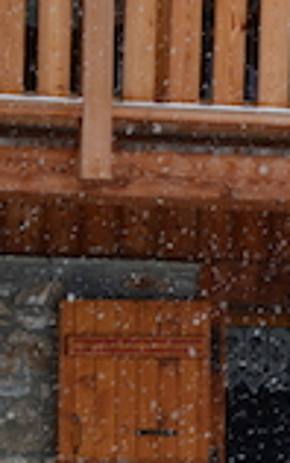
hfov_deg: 3.8
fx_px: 4280
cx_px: 923
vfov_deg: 6.2
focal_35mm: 339
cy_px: 293
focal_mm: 55
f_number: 6.3
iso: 200
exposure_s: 1/160
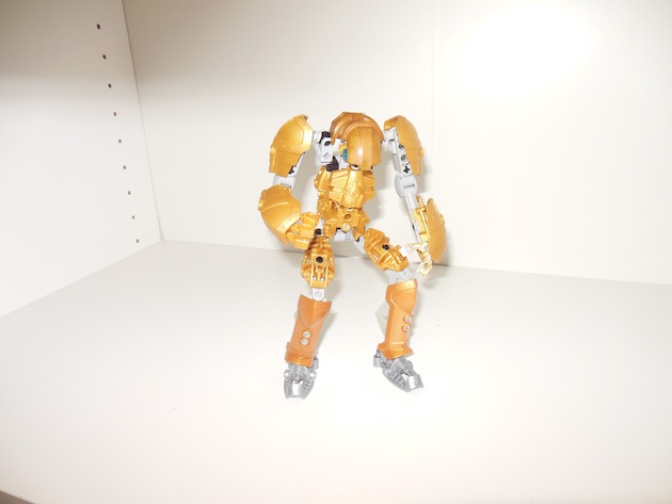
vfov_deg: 54.9
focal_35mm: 25
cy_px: 252
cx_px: 336
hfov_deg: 69.4
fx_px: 486
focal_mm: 4.5
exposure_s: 1/25
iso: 125
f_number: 3.2
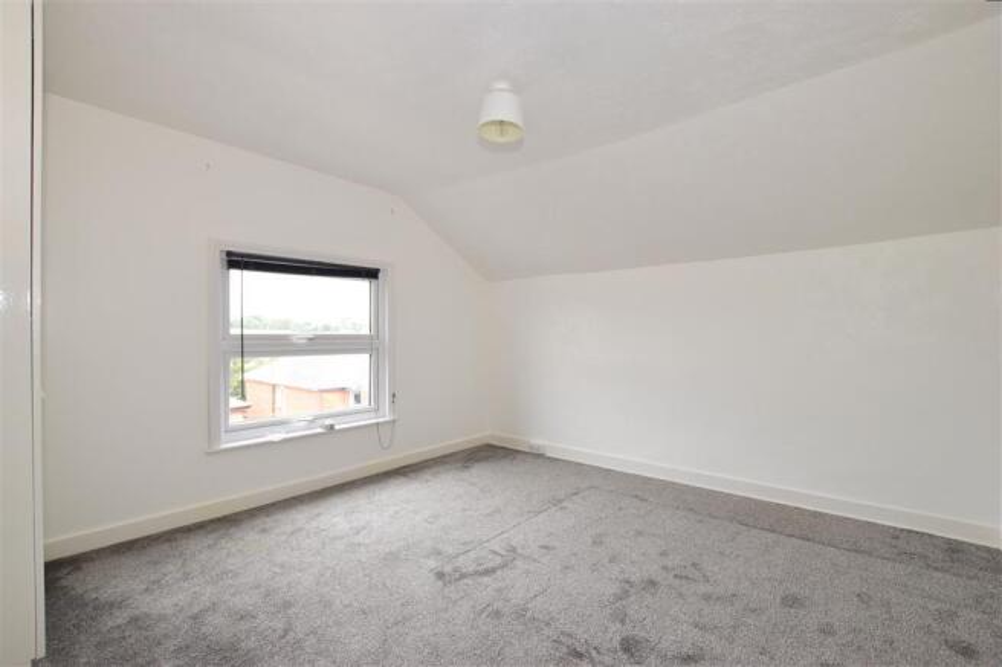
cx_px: 501
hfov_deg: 100.4
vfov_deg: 77.3
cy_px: 334
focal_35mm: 15
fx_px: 417
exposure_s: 1/125
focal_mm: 10
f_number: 6.3
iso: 640
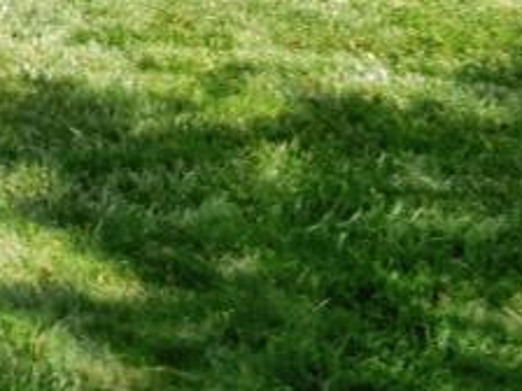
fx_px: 2217
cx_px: -587
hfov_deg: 11.7
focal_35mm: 147
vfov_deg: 8.9
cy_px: -627
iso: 200
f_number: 10
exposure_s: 1/80
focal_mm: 11
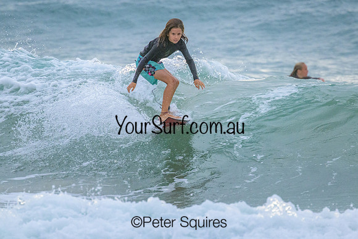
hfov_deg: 2.2
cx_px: 206
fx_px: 9221
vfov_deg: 1.5
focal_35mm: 927
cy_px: 104
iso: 4000
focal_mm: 800
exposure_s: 1/2000
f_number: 11
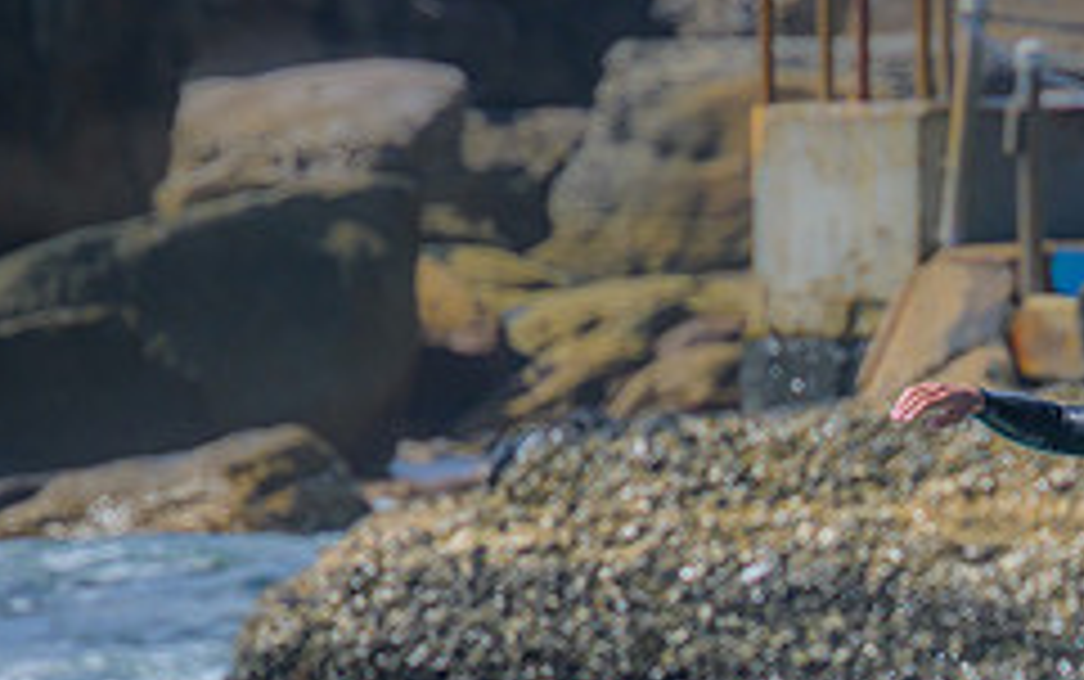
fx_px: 58062
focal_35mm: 1964
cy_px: 786
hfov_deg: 1.1
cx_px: 1282
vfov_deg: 0.7
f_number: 11
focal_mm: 800
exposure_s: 1/2000
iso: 800
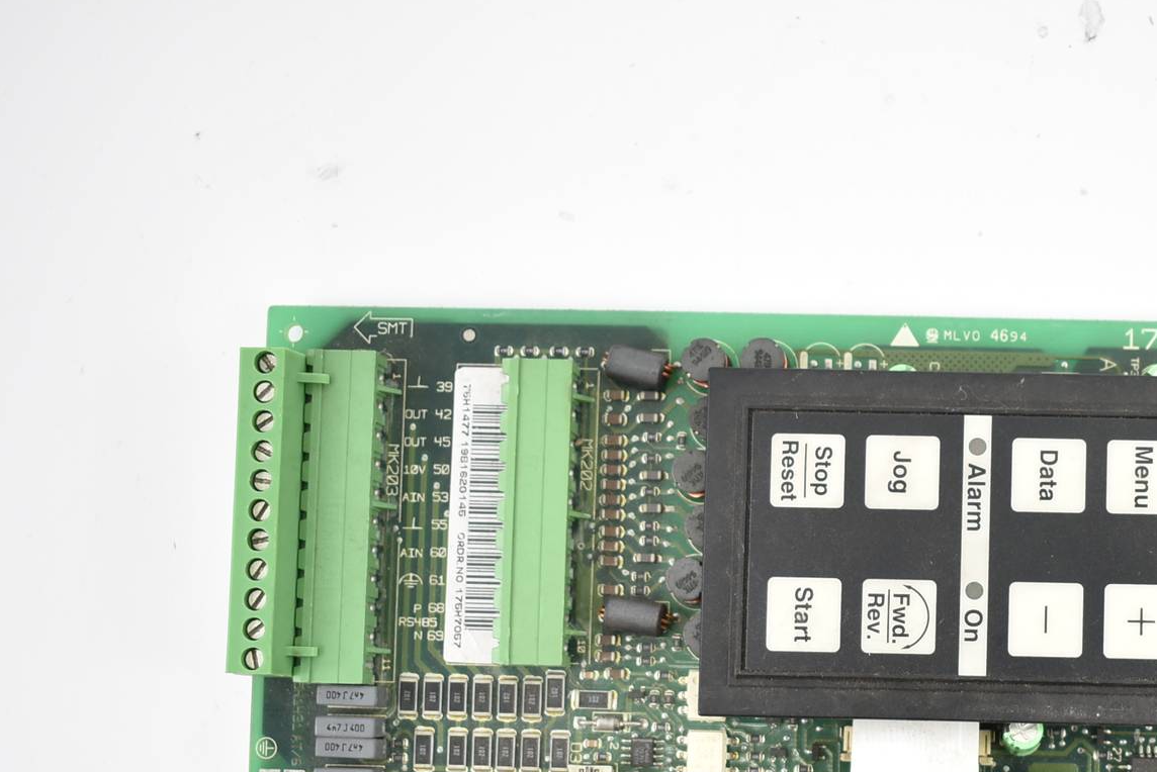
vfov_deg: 19.7
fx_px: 2186
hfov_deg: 28.8
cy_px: 669
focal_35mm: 68
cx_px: 977
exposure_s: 1/40
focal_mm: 24
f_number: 4
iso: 140
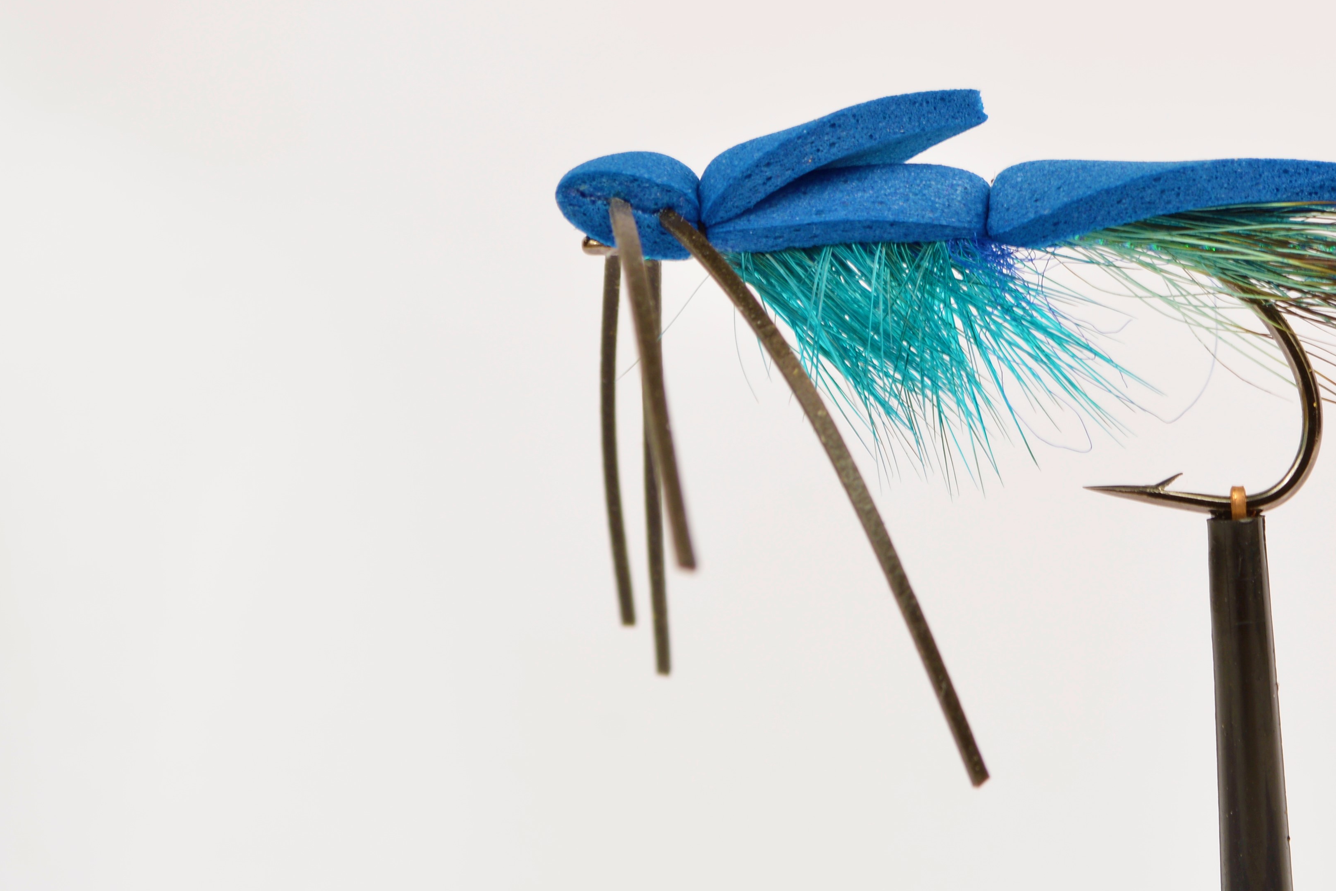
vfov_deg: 12.3
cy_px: 146
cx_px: 1142
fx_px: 4119
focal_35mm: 111
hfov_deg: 18.2
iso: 100
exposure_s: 1/25
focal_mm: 40
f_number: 11
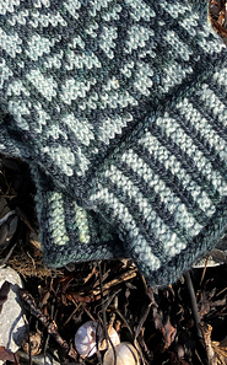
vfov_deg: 29.8
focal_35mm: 64
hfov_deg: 20.3
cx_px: 103
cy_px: -4
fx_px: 635
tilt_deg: -69.2
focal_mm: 3.99
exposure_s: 1/1171
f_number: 1.8
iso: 20
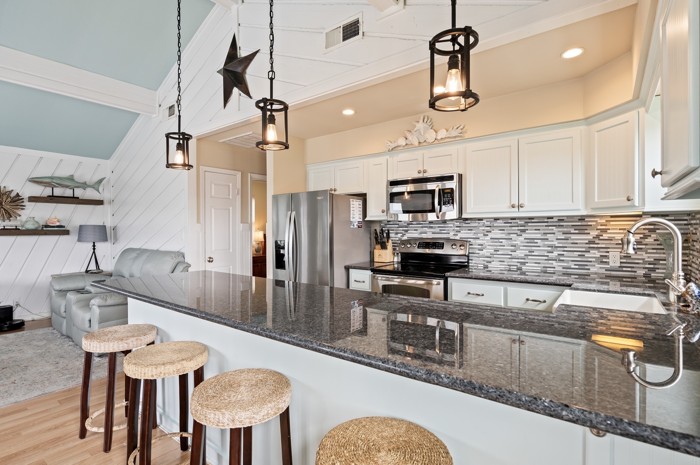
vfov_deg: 67.3
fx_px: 350
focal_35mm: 18
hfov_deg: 90.0
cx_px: 350
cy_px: 232
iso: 125
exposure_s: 1/10
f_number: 6.3
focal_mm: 18
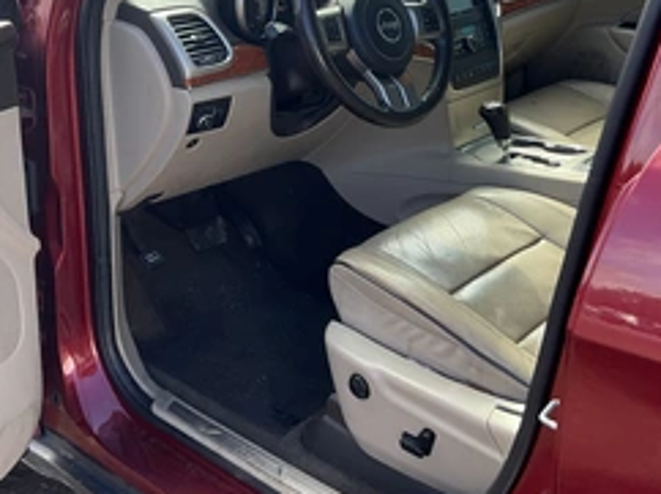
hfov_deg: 39.7
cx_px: 298
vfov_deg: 29.6
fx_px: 916
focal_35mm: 48
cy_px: 112
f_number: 1.8
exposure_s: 1/199
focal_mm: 3
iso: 20
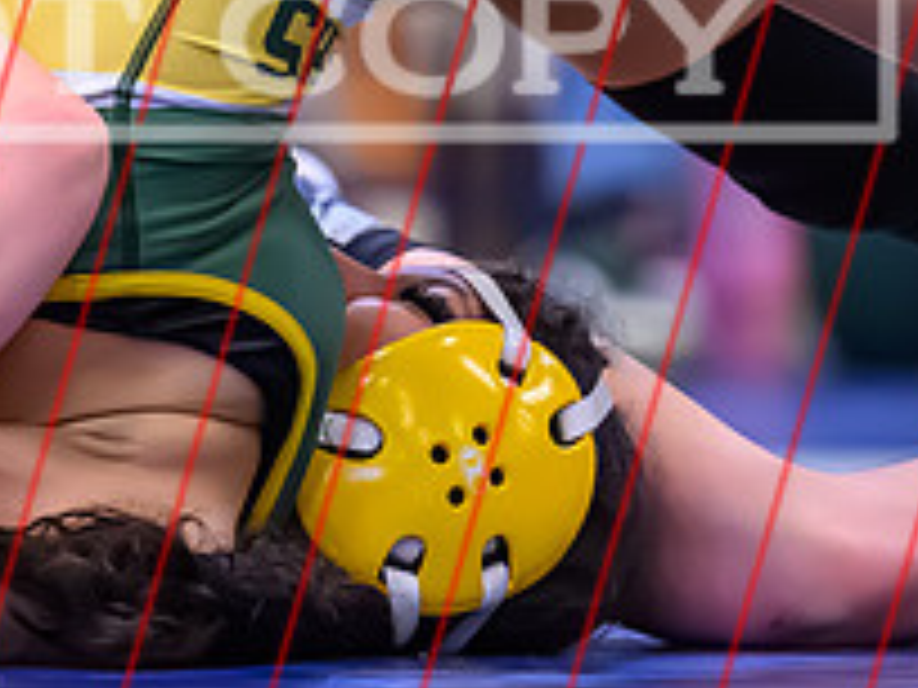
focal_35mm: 519
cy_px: 301
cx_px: 56
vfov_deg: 2.9
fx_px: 13764
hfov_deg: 3.8
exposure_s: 1/640
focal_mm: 140
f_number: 2.8
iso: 10000
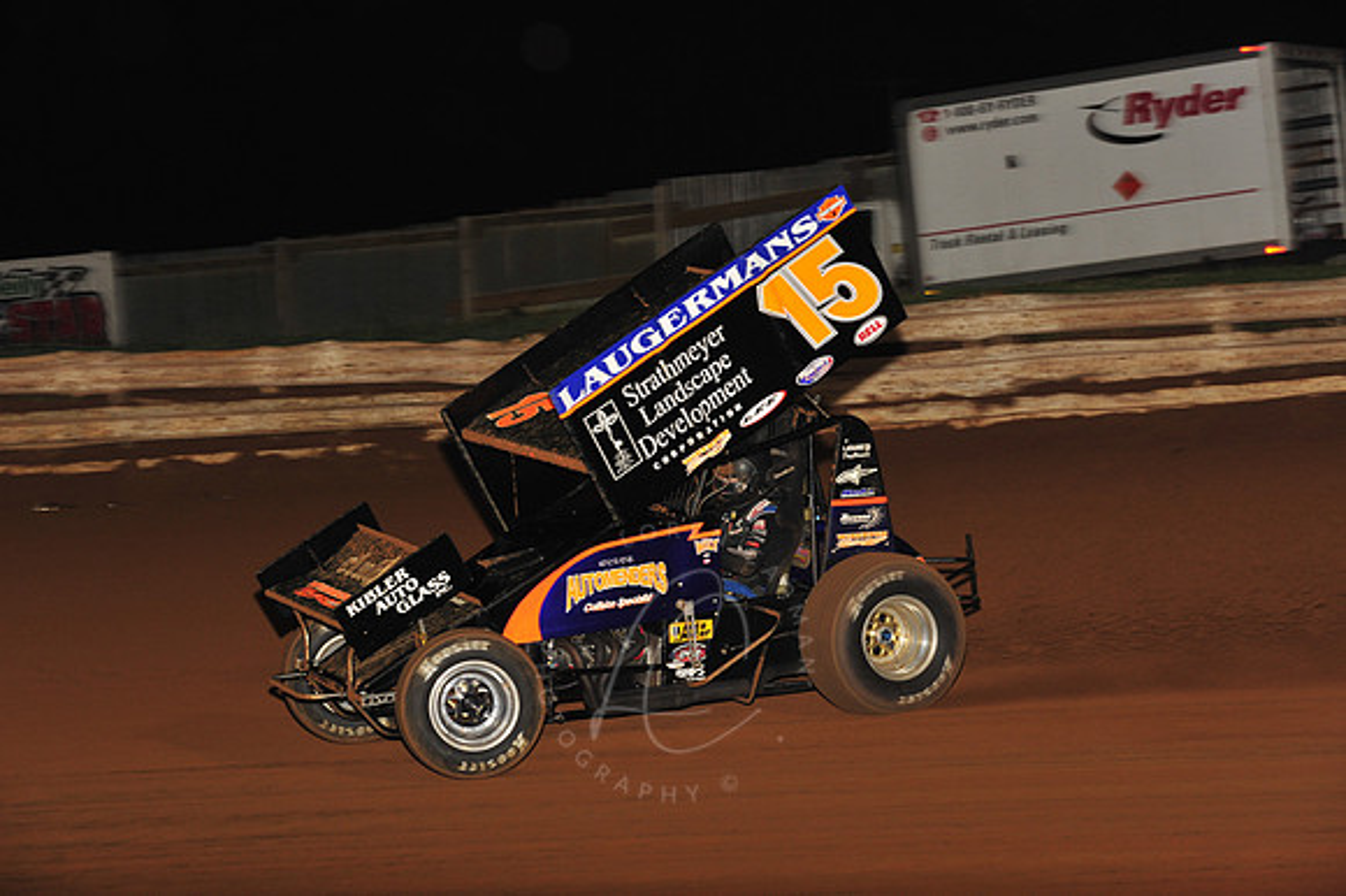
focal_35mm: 112
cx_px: 673
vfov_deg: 12.2
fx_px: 4185
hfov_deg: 18.3
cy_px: 448
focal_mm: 112
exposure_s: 1/320
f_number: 7.1
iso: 1000
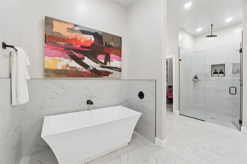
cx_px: 124
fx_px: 103
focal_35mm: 15
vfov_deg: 77.3
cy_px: 82
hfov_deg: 100.4
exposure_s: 1/60
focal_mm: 10
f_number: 6.3
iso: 200
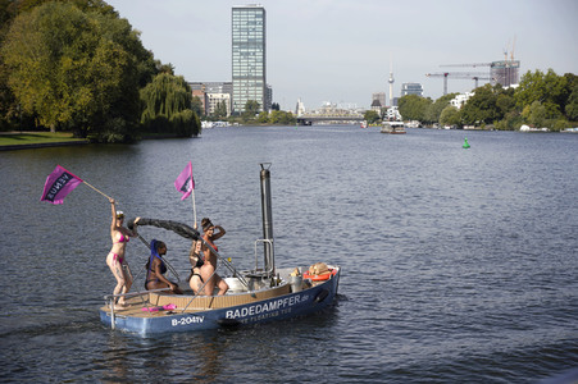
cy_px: 192
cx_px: 289
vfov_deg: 20.6
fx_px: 1059
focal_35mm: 66
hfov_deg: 30.5
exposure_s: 1/1000
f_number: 5.6
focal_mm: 66
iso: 100
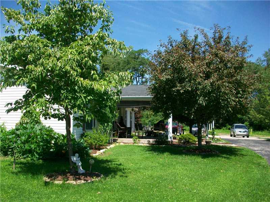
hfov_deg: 56.8
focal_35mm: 32
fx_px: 250
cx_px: 135
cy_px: 101
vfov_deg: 44.2
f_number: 2.8
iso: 64
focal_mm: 5.7
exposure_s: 1/800
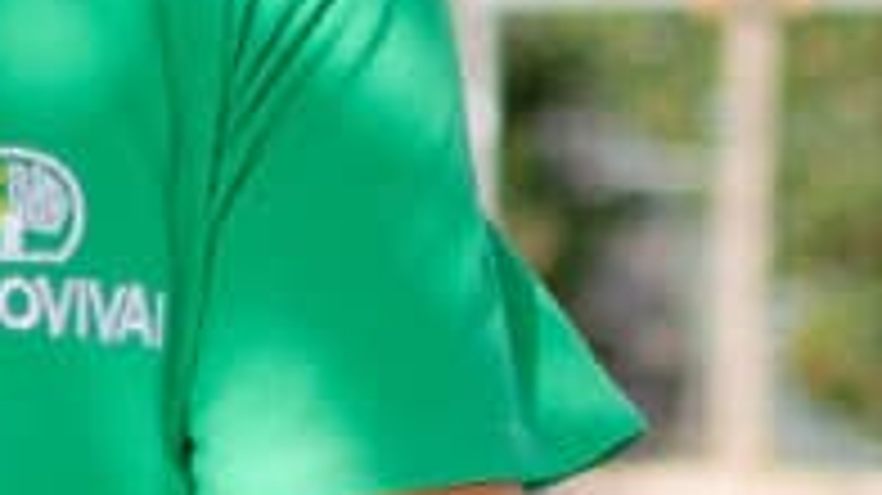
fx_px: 6638
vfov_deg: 4.2
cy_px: -223
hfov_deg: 7.5
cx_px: -342
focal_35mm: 284
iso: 100
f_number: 1.8
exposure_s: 1/1250
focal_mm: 35
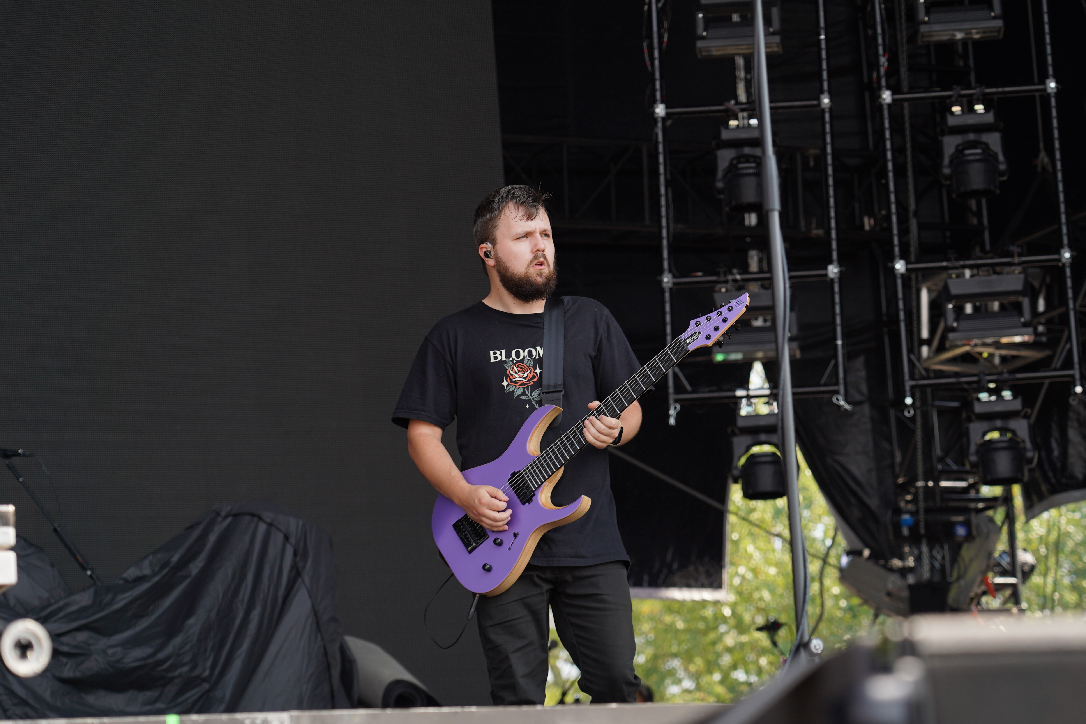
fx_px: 3650
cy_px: 411
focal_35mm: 121
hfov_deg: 16.9
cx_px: 621
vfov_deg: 11.3
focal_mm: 100
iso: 100
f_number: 5
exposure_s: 1/200
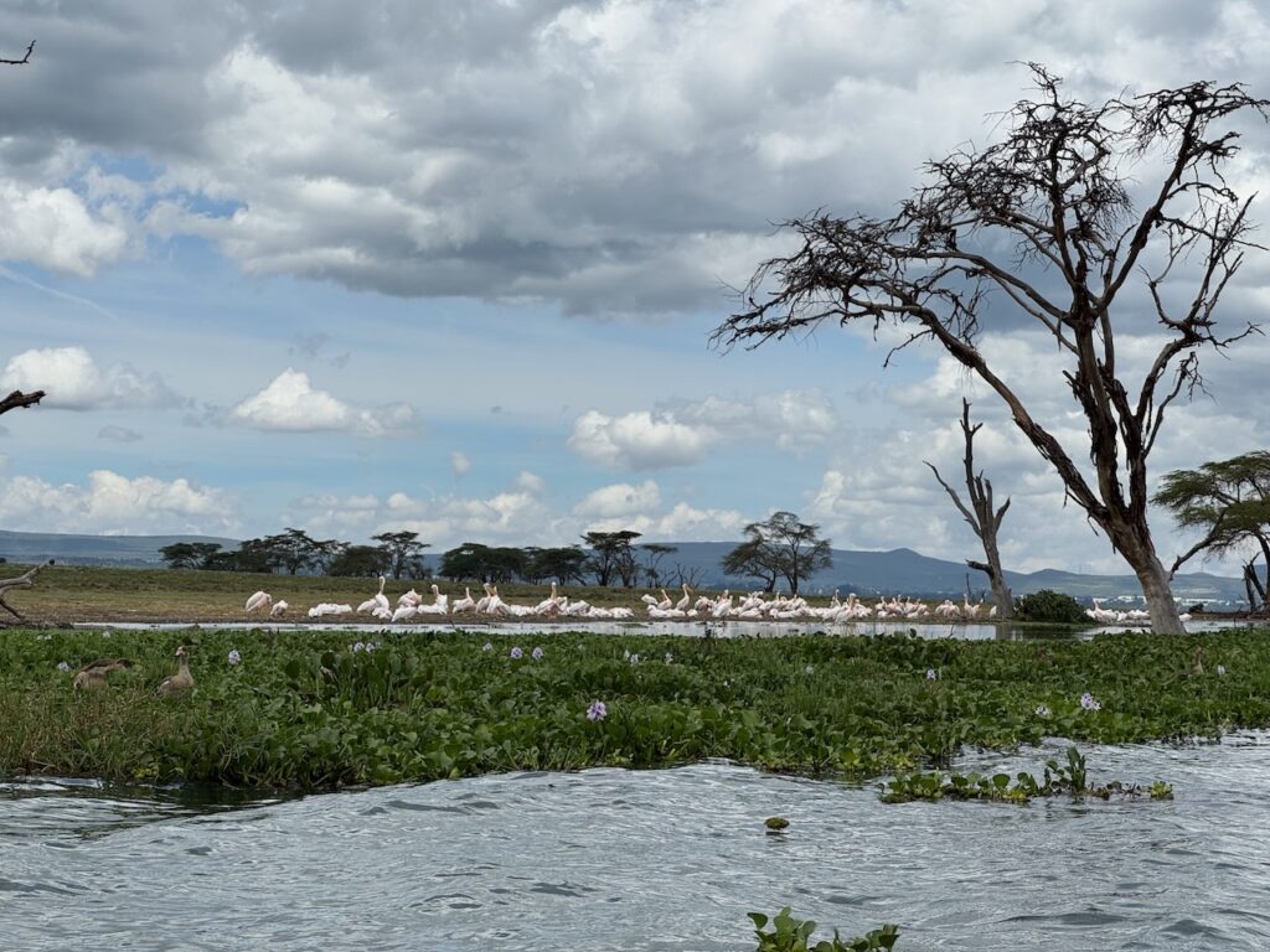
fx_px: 2825
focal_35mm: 77
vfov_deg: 19.1
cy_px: 476
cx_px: 635
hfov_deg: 25.3
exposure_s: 1/1672
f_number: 2.8
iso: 25
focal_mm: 9
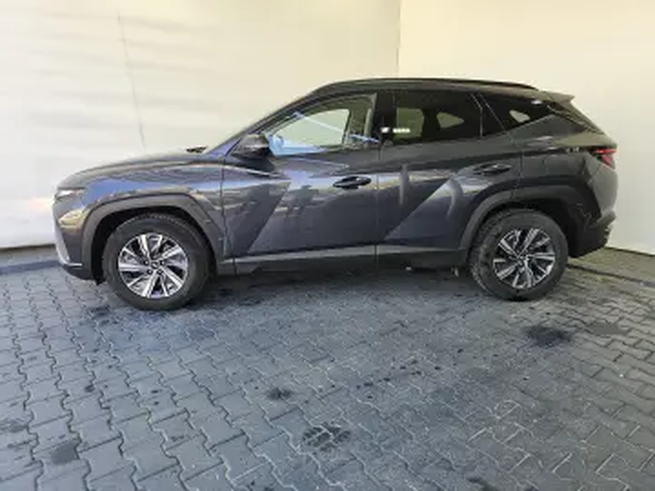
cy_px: 246
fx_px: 435
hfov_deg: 73.9
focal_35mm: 23
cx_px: 328
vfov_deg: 58.9
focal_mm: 6.3
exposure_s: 1/100
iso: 25
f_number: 1.7
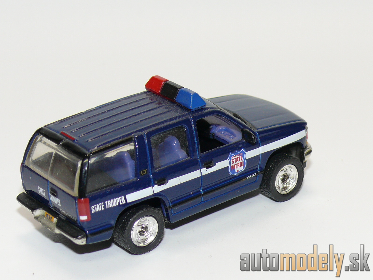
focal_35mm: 117
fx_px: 1261
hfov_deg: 16.8
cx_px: 186
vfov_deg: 12.7
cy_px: 140
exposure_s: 1/30
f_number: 4
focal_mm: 14.4
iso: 100
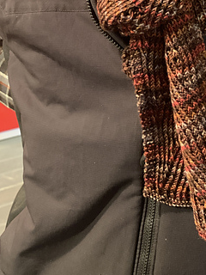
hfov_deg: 27.6
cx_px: 159
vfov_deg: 34.4
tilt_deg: -16.8
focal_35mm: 52
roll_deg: +1.0
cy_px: 19
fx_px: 413
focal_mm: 4.25
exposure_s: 1/20
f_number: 1.8
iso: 640
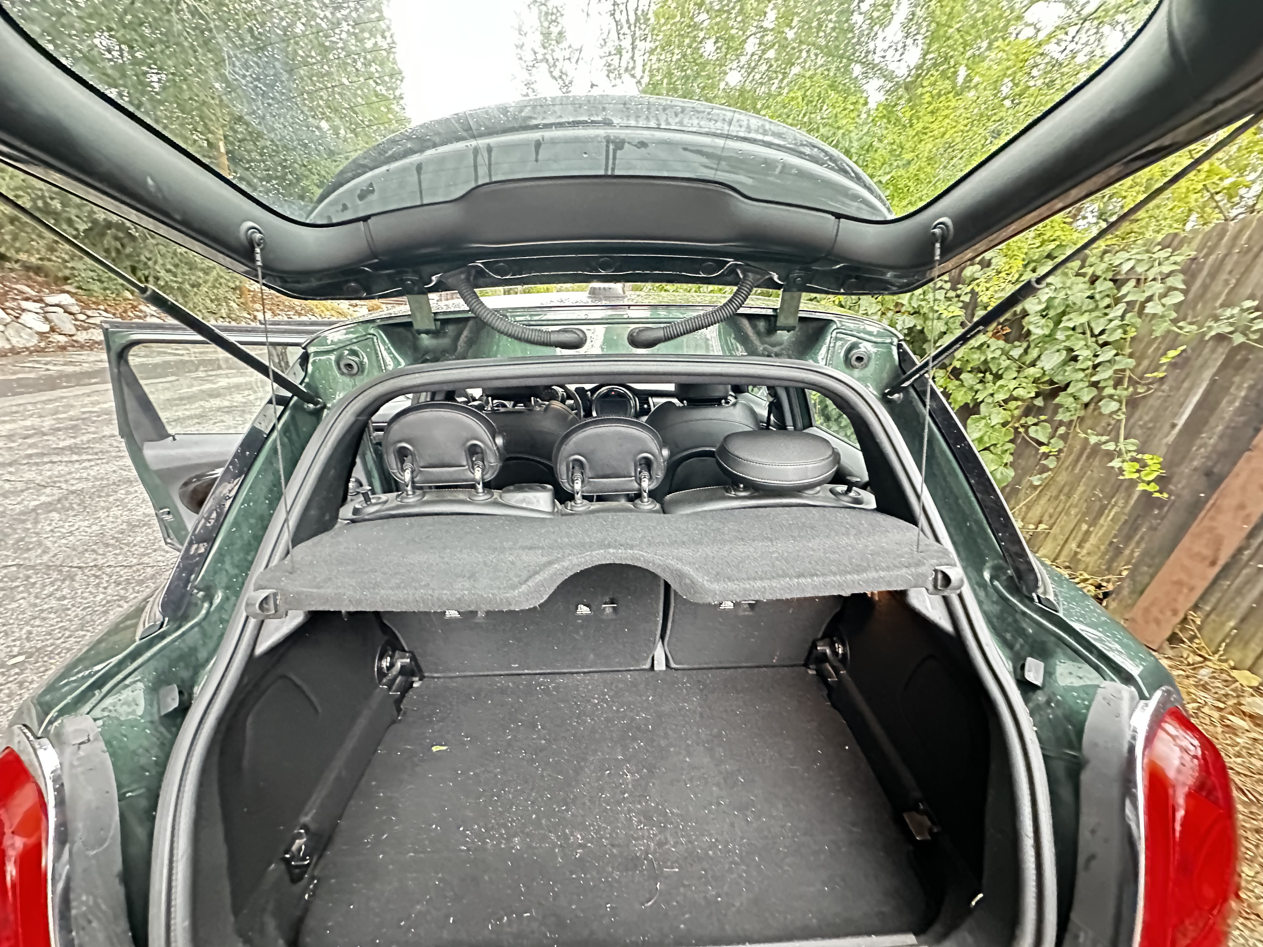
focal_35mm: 14
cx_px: 632
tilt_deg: -21.3
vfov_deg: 85.7
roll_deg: -4.4
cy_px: 474
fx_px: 511
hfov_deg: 102.1
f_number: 2.2
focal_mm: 2.22
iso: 1600
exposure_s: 1/30
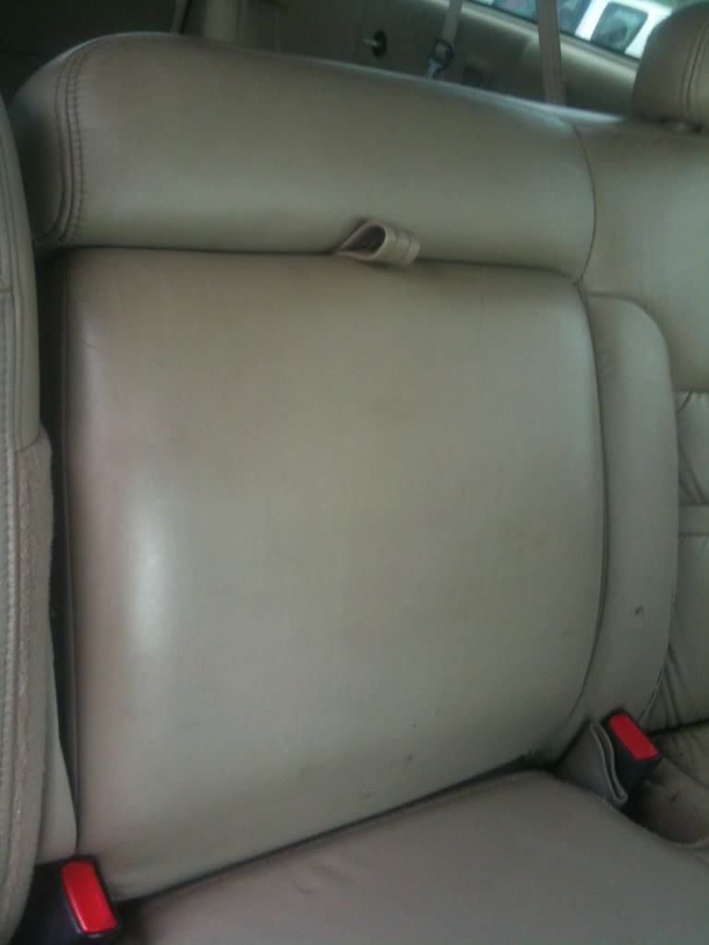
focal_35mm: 35
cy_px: 472
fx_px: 956
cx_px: 354
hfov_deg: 40.7
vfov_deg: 52.6
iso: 80
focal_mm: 3.9
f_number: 2.8
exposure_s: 1/60
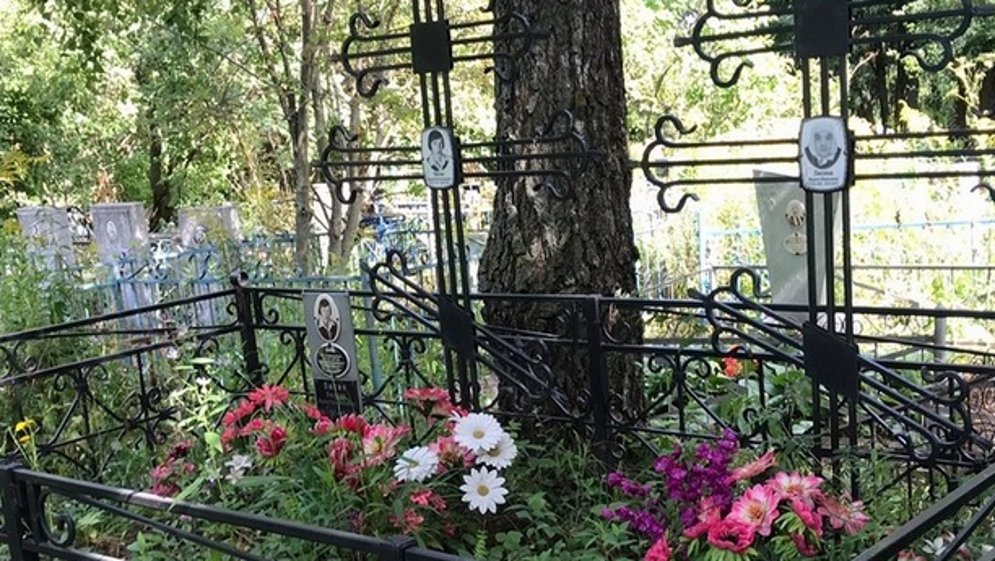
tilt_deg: -11.1
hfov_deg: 40.6
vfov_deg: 23.3
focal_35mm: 51
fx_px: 1346
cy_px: 420
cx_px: 491
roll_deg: +6.0
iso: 20
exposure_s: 1/120
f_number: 1.8
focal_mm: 3.99
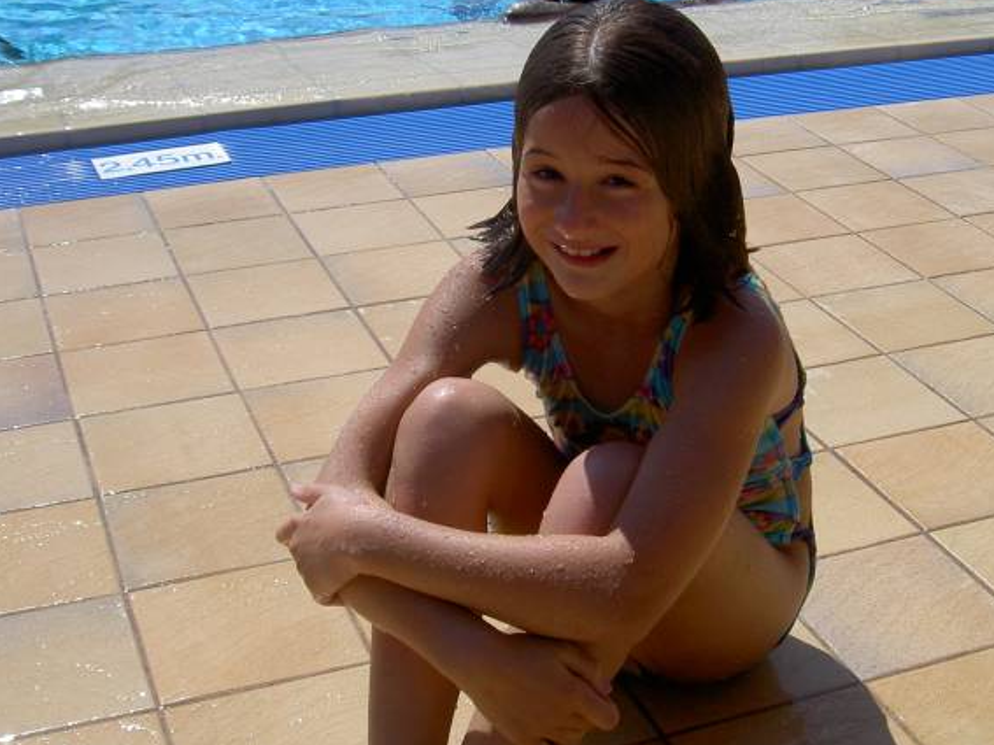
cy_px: 361
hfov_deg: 34.9
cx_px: 582
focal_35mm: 55
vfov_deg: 26.5
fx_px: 1579
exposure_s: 1/800
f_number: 4.7
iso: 100
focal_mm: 8
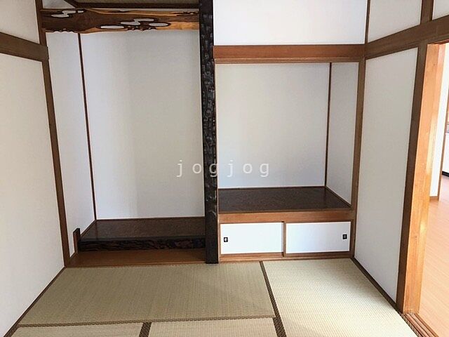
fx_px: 363
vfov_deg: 49.7
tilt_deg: -11.7
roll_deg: +1.5
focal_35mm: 28
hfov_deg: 63.4
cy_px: 168
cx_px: 224
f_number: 1.8
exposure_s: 1/33
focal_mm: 3.99
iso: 32
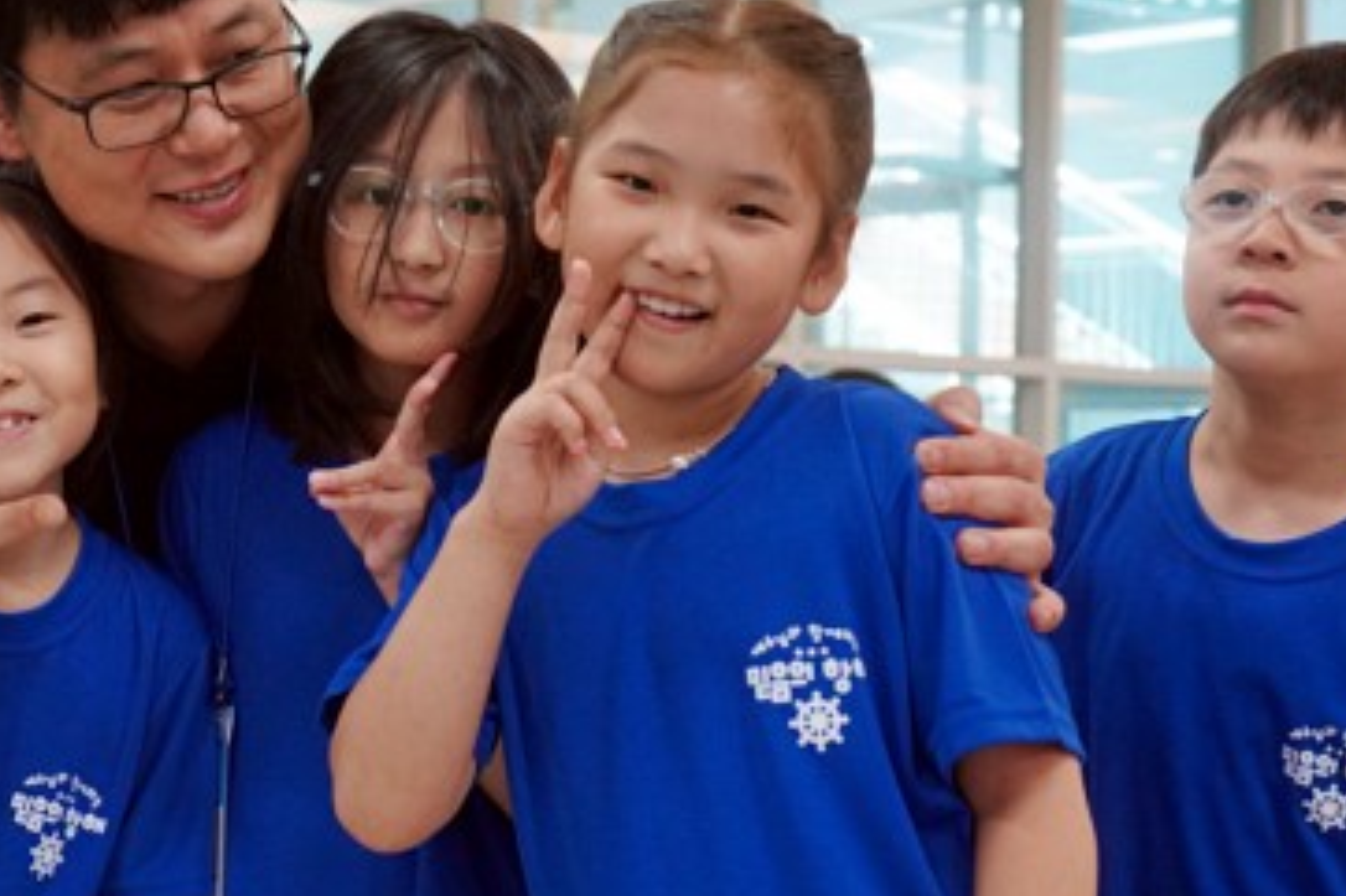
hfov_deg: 23.1
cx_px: 271
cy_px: 320
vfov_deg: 15.7
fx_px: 3251
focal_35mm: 87
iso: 1600
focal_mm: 35
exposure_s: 1/160
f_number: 4
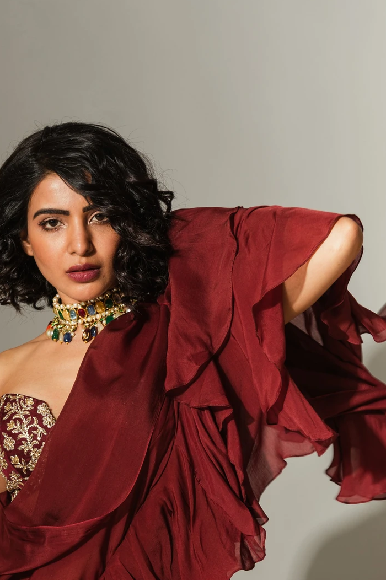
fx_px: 2061
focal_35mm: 128
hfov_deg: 10.7
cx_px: 121
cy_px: 469
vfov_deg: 15.9
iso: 100
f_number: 6.3
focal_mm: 70
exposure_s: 1/320
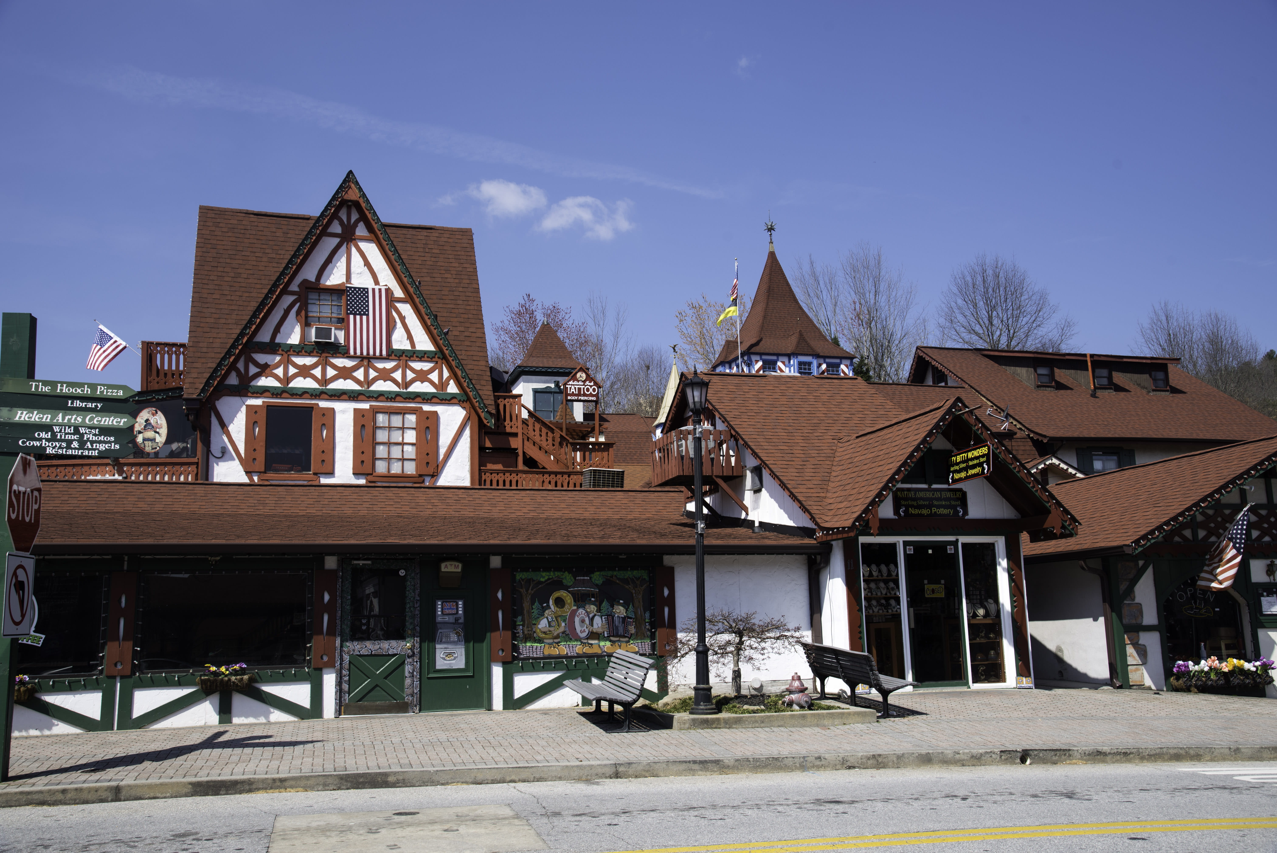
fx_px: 1135
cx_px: 638
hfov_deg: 58.7
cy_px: 426
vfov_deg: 41.1
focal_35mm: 32
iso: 64
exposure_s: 1/125
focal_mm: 32
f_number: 9
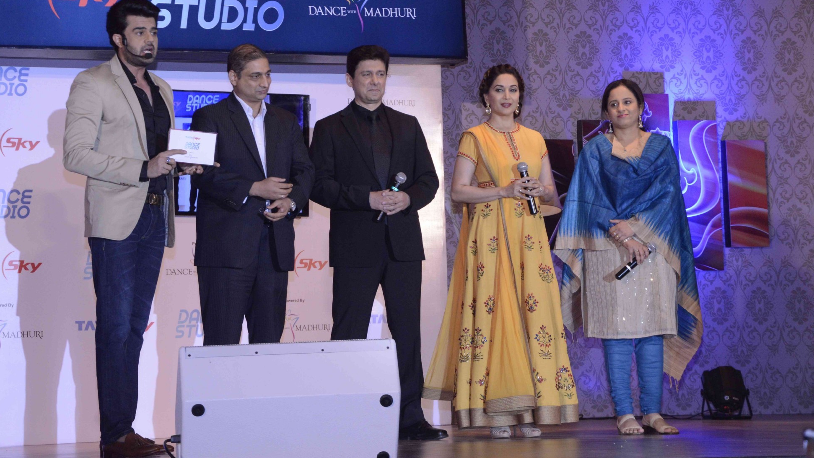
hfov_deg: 21.8
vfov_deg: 12.3
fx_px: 2115
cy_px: 203
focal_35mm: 98
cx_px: 407
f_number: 9
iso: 1600
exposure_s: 1/200
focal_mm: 62
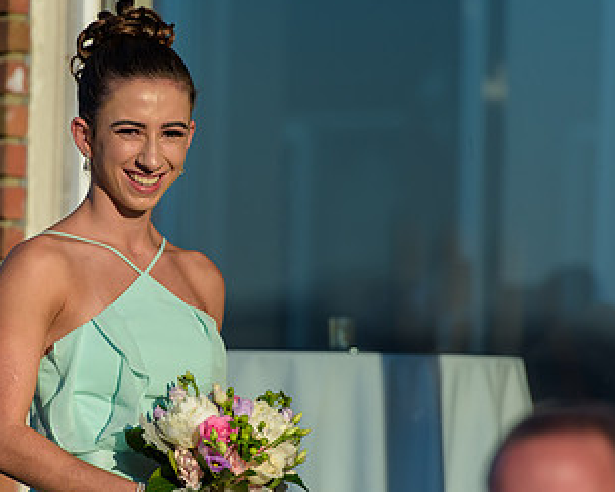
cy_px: 265
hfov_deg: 5.4
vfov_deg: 4.3
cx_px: 161
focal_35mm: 357
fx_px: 6498
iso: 200
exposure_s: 1/3200
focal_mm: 200
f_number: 3.5
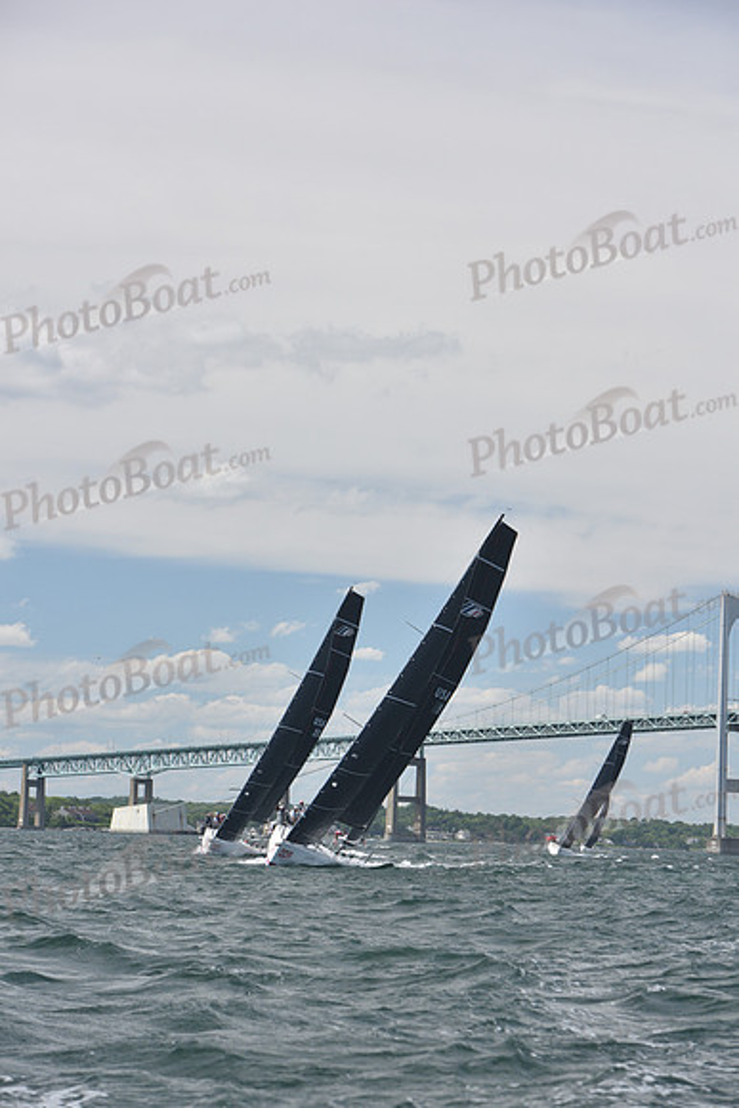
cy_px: 554
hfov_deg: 14.0
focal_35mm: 98
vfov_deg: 20.8
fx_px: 3016
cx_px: 370
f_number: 6.3
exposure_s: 1/800
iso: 320
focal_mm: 98
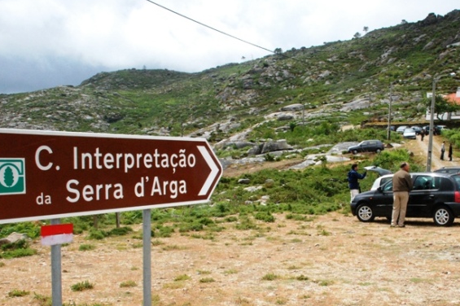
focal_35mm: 43
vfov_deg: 31.0
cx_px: 277
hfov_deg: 45.2
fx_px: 549
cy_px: 192
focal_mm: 22
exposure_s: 1/640
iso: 1600
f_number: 13
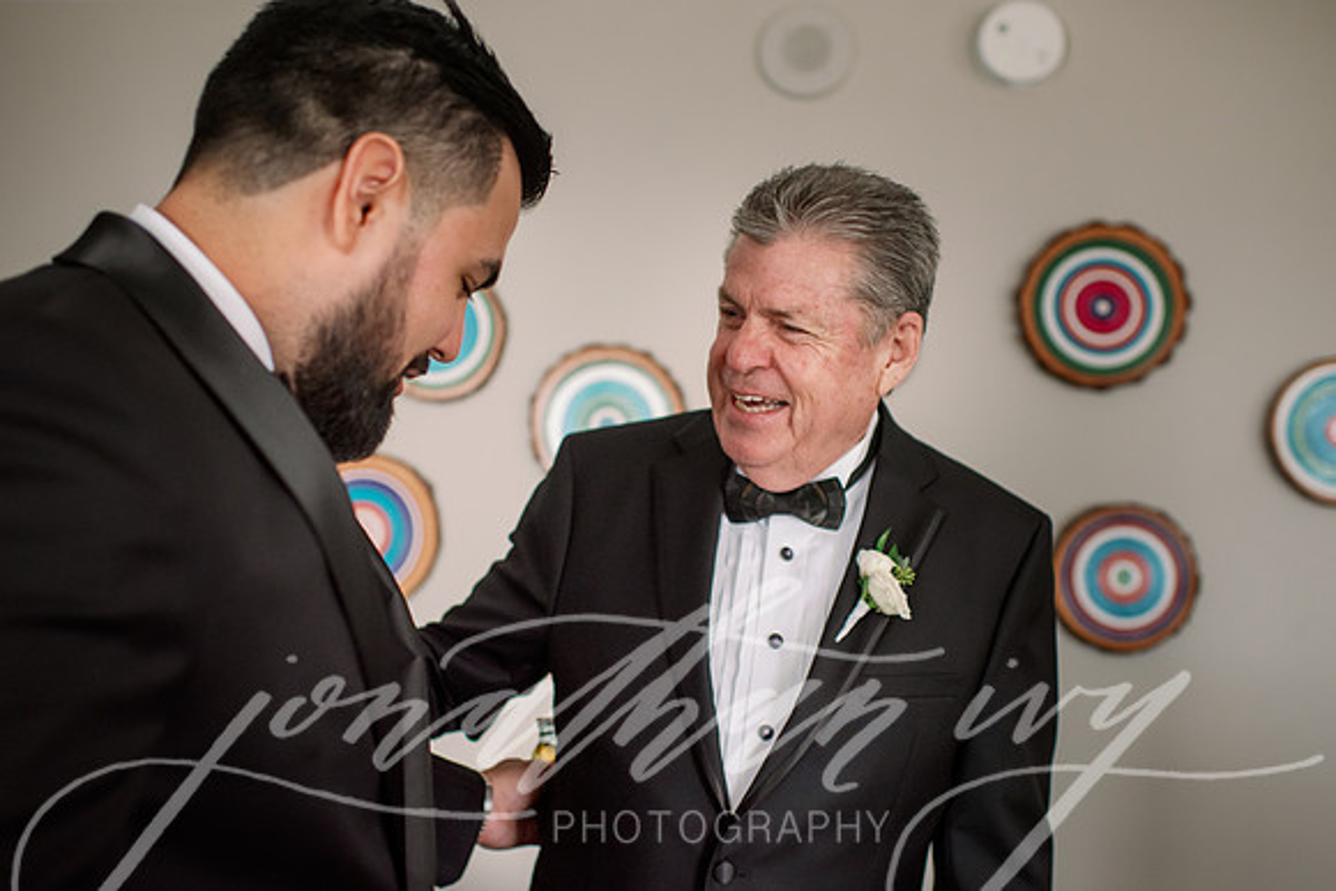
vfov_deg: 34.7
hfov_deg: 50.2
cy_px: 446
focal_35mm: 38
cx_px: 668
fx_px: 1425
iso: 800
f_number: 2.2
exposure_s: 1/800
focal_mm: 35
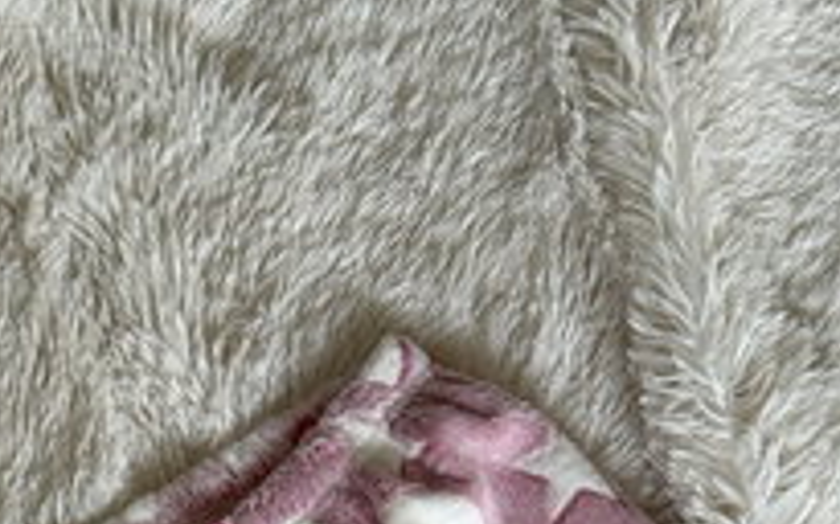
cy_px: 1075
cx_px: 295
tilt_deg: -71.9
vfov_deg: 9.3
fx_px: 3021
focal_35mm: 132
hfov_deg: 15.8
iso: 80
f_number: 1.78
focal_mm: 6.76
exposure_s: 1/121
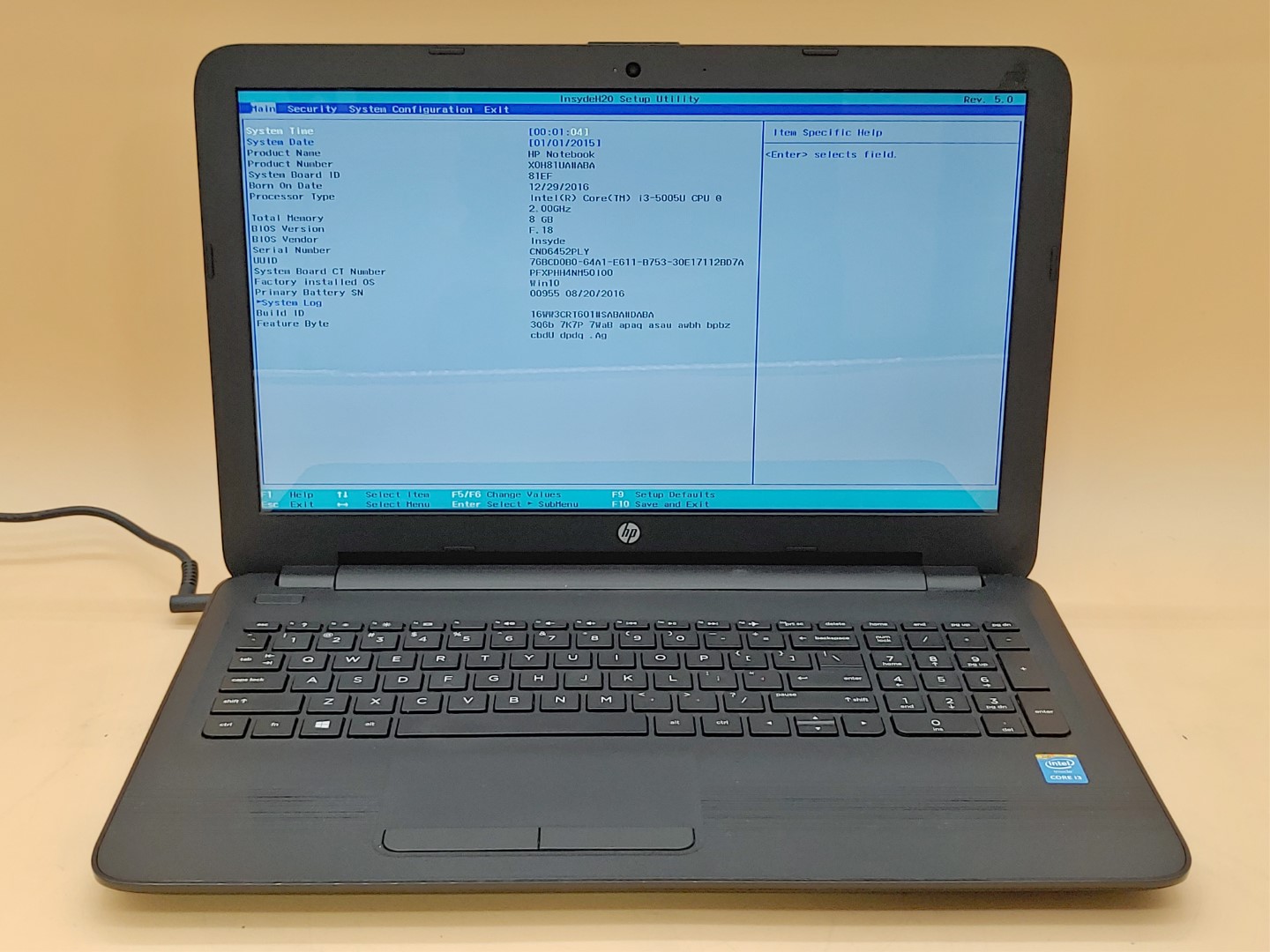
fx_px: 1688
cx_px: 635
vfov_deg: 31.5
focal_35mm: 46
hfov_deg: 41.2
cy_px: 476
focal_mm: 4.36
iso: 50
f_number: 1.8
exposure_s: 1/60
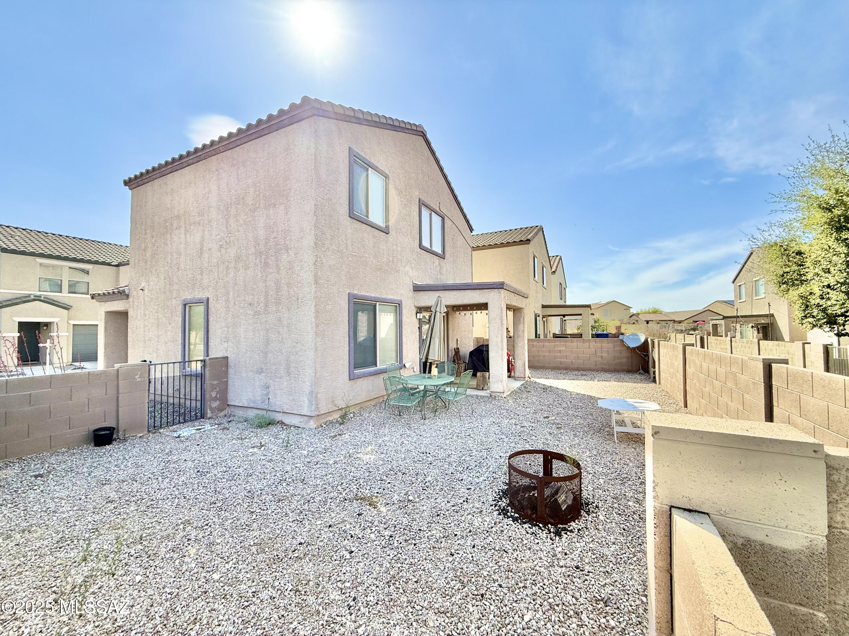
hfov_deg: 102.1
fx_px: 343
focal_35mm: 14
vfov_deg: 85.7
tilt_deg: +2.1
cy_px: 318
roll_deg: +0.0
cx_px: 424
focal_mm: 2.22
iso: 64
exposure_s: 1/1189
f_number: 2.2
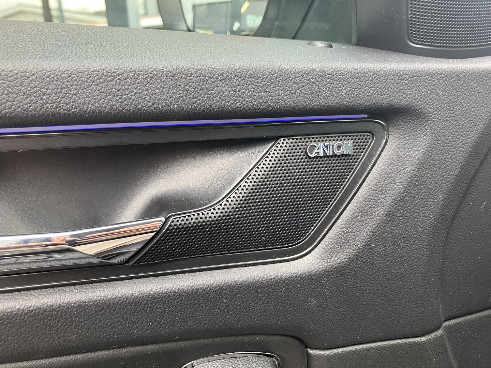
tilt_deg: -16.5
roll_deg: +2.4
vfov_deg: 49.7
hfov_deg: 63.4
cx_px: 246
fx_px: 397
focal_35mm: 28
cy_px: 184
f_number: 1.8
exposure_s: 1/50
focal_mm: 3.99
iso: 100
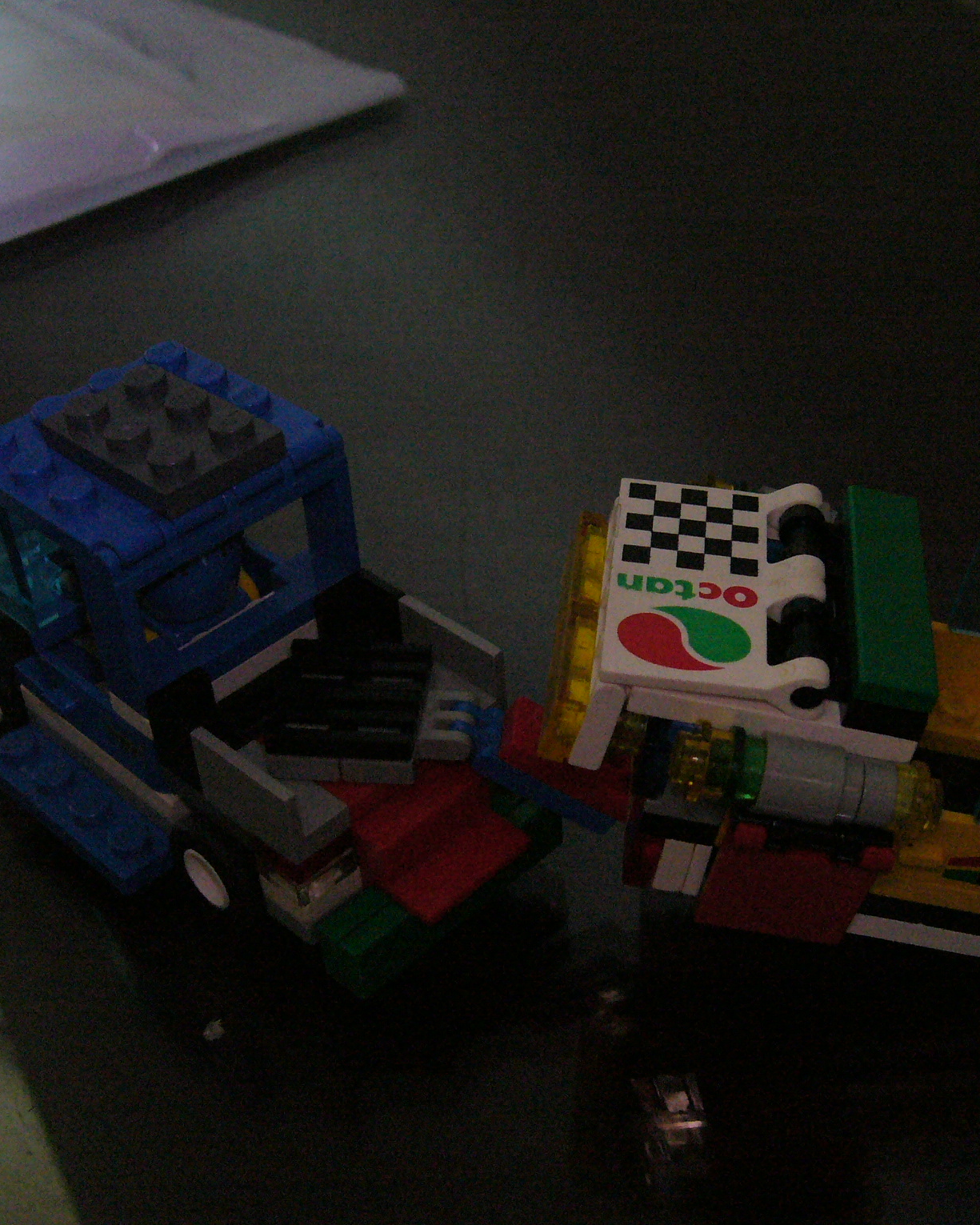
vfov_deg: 39.5
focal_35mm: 47
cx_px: 600
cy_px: 612
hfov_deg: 32.0
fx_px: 1704
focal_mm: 6
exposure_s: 1/60
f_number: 2.9
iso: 400
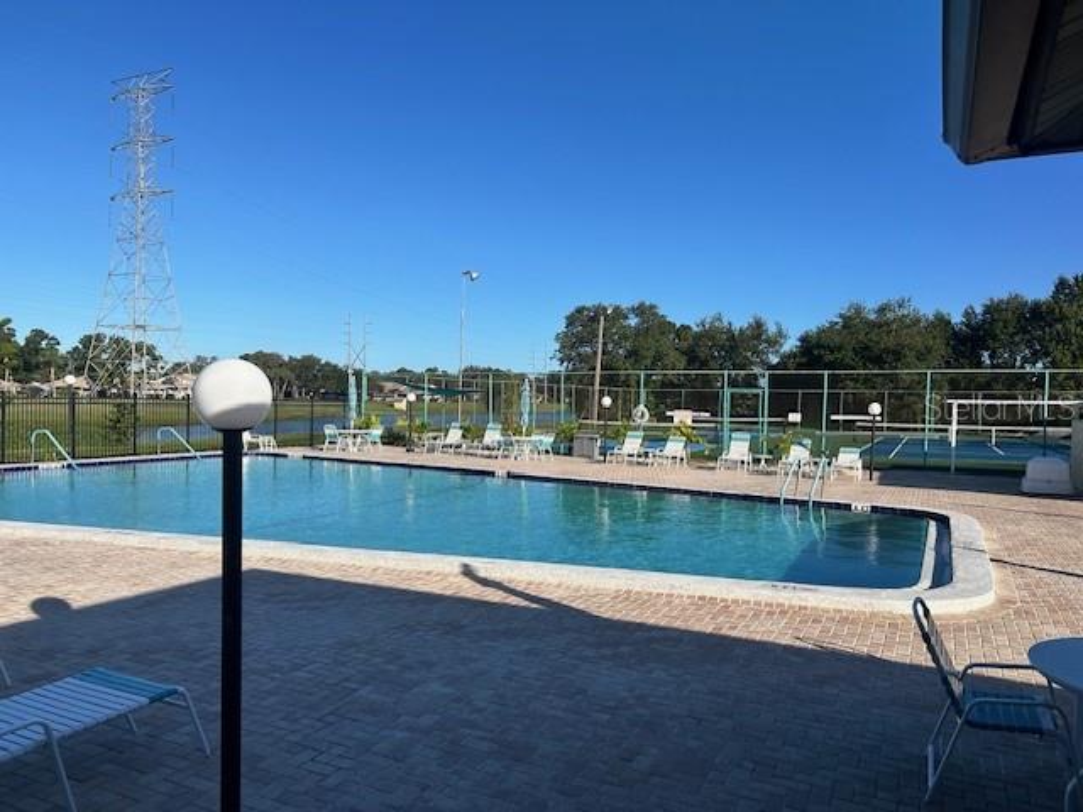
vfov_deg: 53.1
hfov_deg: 67.3
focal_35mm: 26
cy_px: 406
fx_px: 813
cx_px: 542
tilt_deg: -2.0
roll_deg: -0.7
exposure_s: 1/5076
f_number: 1.5
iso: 50
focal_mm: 5.7
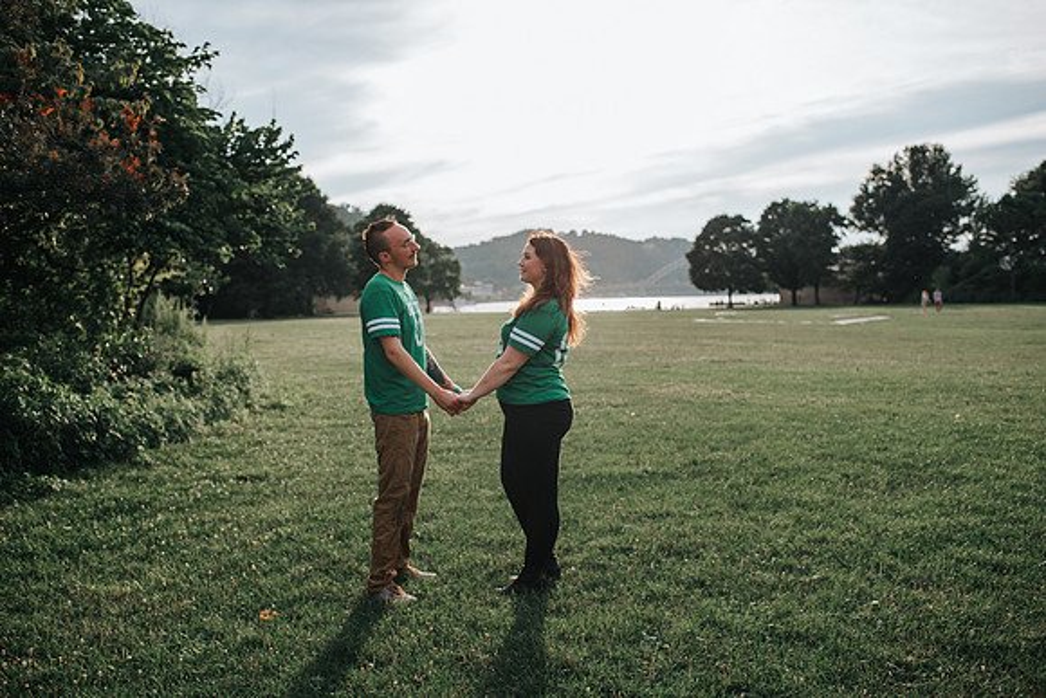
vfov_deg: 37.0
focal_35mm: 36
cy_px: 349
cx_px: 523
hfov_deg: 53.3
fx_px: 1042
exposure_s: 1/1000
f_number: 3.2
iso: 100
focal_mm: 35
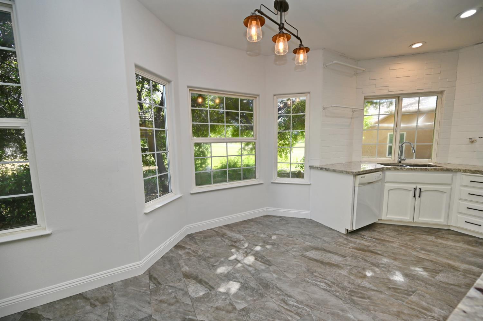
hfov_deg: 104.3
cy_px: 160
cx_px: 242
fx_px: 188
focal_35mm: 14
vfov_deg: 81.1
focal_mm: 14
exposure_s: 1/80
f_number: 5
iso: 200
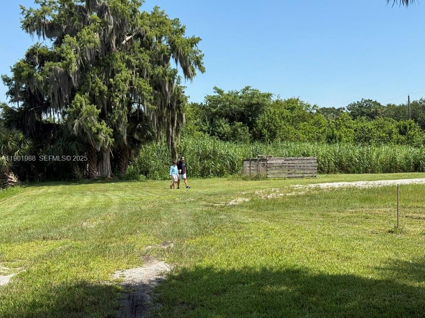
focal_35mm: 48
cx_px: 212
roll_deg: +0.0
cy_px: 159
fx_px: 589
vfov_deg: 30.3
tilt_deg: +1.9
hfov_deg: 39.7
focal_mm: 6.76
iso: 64
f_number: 1.78
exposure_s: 1/3096
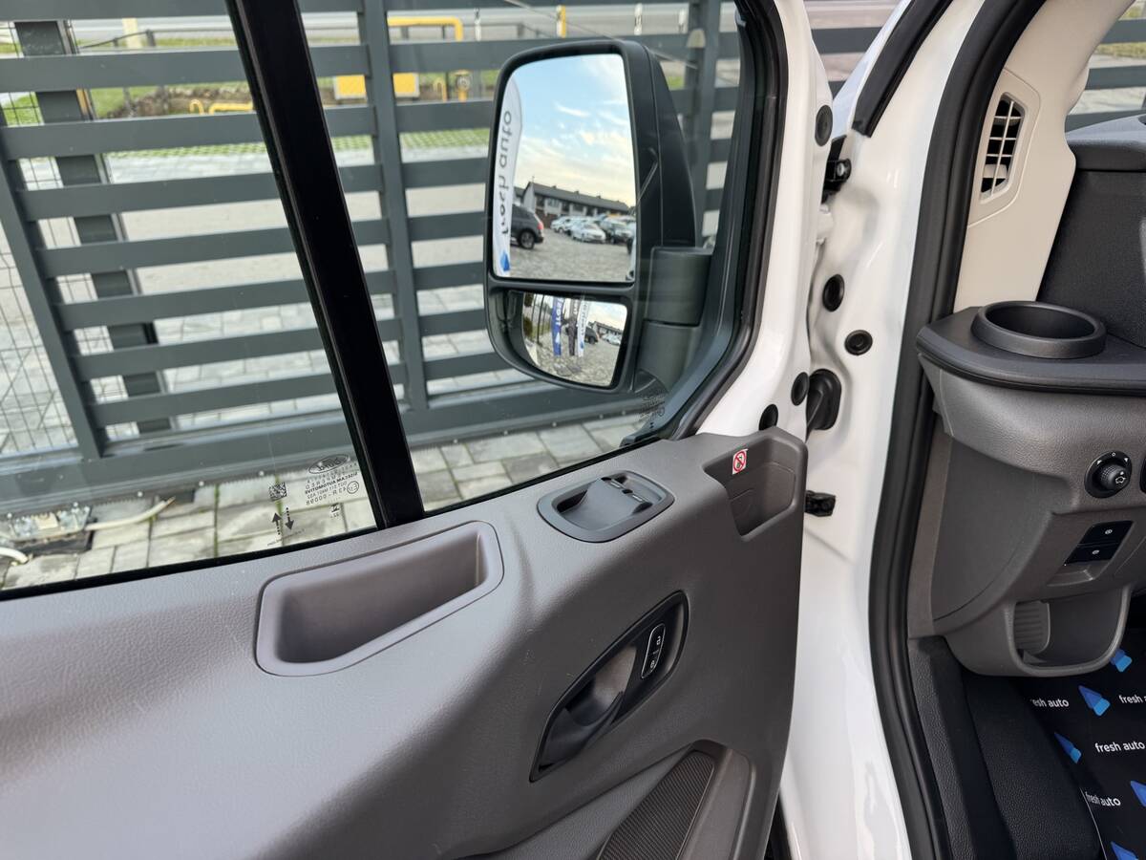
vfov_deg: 56.8
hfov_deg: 71.6
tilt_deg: -30.2
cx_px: 573
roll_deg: +1.3
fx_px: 795
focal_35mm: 24
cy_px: 430
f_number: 1.78
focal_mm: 6.76
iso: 64
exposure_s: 1/121
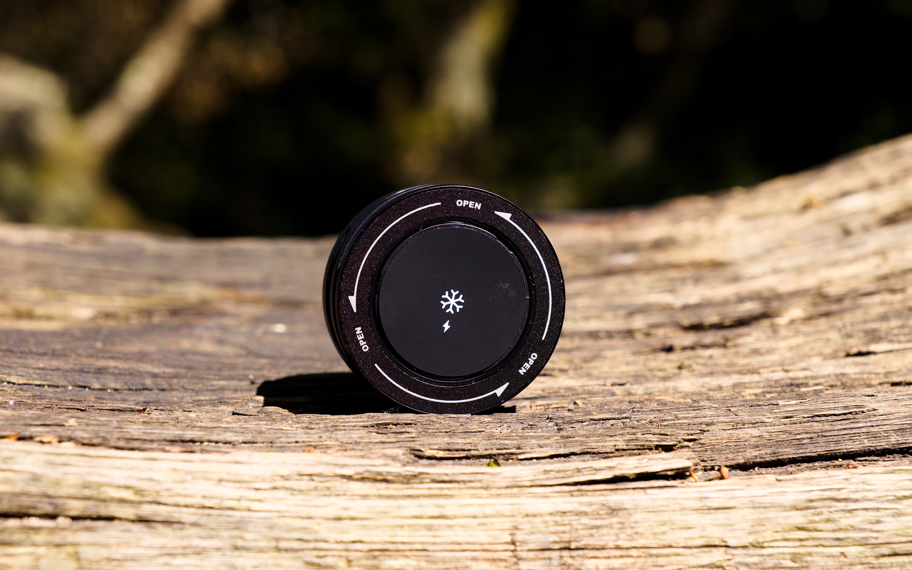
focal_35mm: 77
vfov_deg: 16.9
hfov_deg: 26.8
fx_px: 1914
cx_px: 456
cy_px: 293
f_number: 5
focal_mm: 50
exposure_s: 1/320
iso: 100
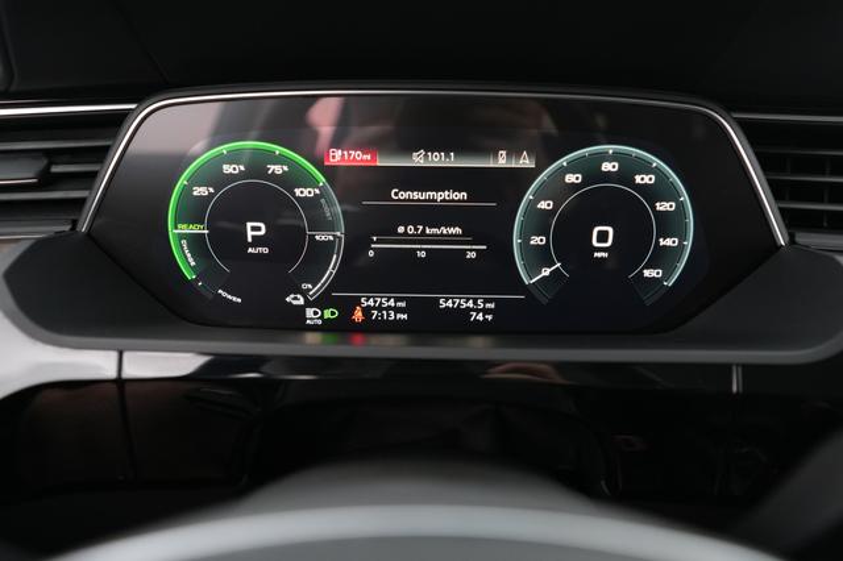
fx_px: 562
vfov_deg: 53.1
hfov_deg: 73.8
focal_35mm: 24
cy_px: 280
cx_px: 422
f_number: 2.8
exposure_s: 1/30
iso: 3200
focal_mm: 24
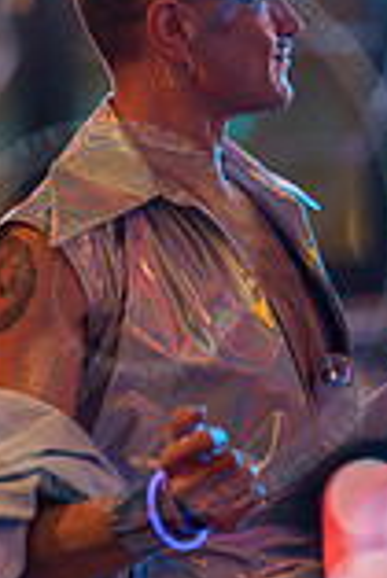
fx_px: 6210
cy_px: 361
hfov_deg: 3.6
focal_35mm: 386
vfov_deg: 5.3
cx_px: 170
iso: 3200
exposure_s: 1/250
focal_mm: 135
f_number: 1.8
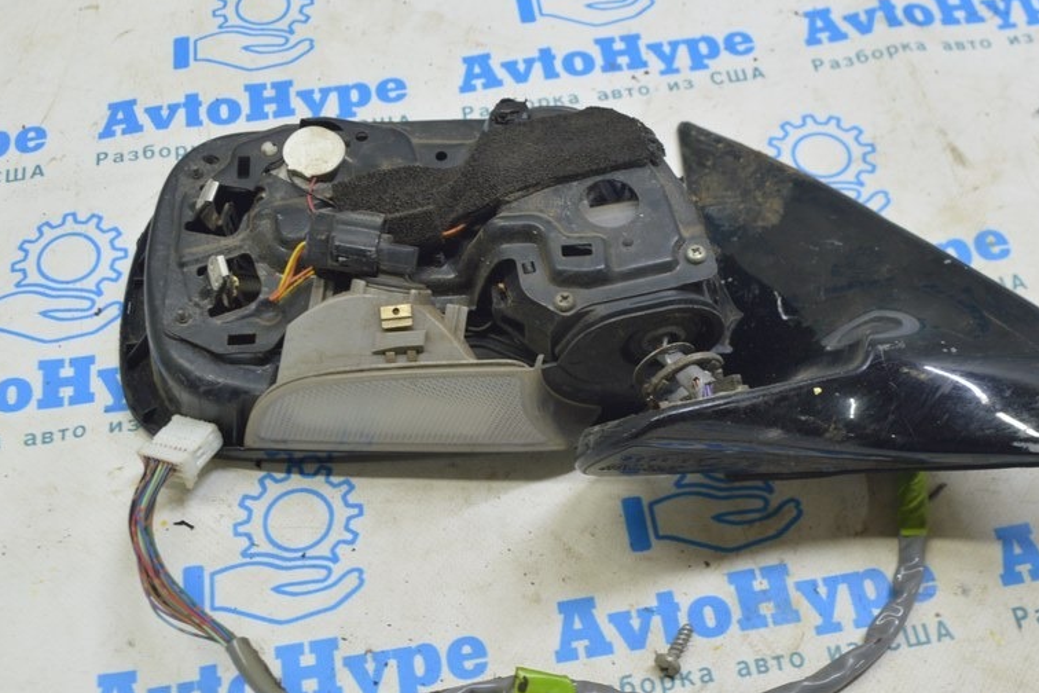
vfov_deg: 28.8
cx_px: 546
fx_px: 1347
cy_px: 347
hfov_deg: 42.2
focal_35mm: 47
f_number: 5.6
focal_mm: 23
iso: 400
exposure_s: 1/20
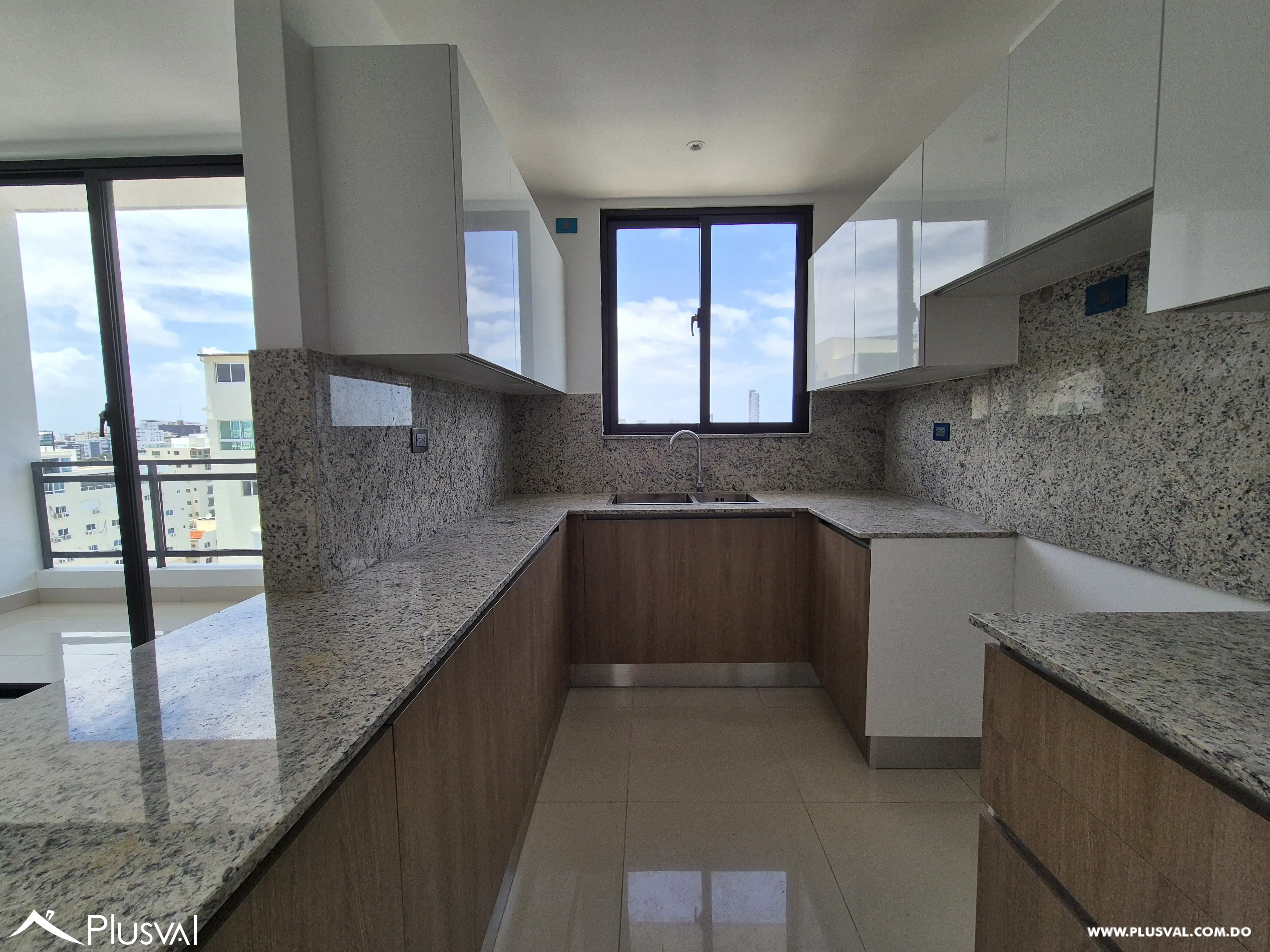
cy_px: 476
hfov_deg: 106.2
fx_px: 477
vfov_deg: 89.9
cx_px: 635
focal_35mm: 13
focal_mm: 2.2
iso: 50
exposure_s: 1/784
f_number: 2.2
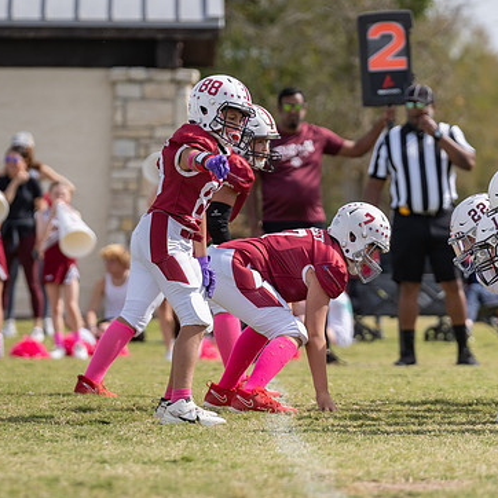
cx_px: 163
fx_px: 7487
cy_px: 248
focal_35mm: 460
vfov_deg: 3.8
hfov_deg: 3.8
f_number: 3.2
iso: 100
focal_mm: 200
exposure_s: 1/1600
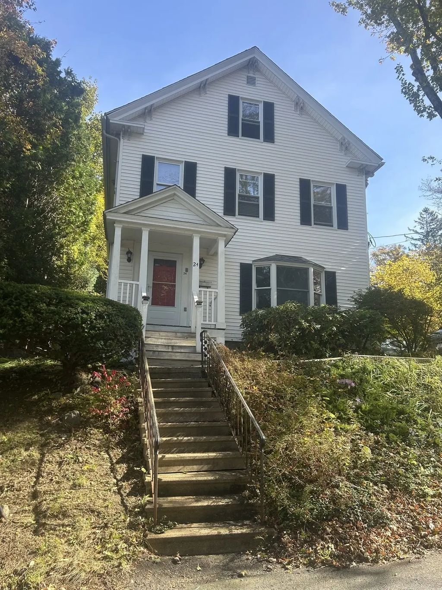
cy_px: 295
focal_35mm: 26
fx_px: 443
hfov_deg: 53.1
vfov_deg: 67.3
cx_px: 221
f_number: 1.5
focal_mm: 5.7
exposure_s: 1/797
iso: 50
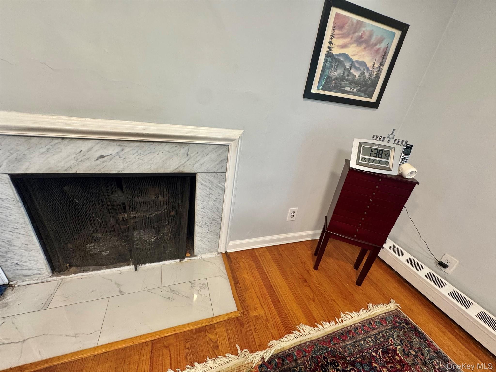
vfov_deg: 85.7
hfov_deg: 102.1
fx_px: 201
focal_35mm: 14
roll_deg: -8.6
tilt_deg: -24.6
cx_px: 248
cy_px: 186
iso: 200
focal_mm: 2.22
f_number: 2.2
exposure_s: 1/60
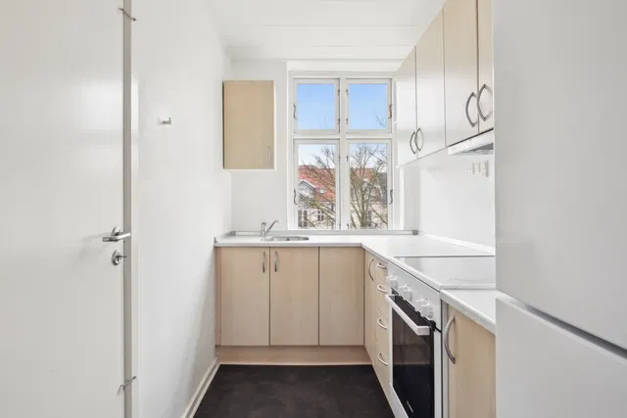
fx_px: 314
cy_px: 209
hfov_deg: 90.0
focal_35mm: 18
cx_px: 314
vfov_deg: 67.4
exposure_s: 1/1.25
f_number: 8
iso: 800
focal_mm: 12
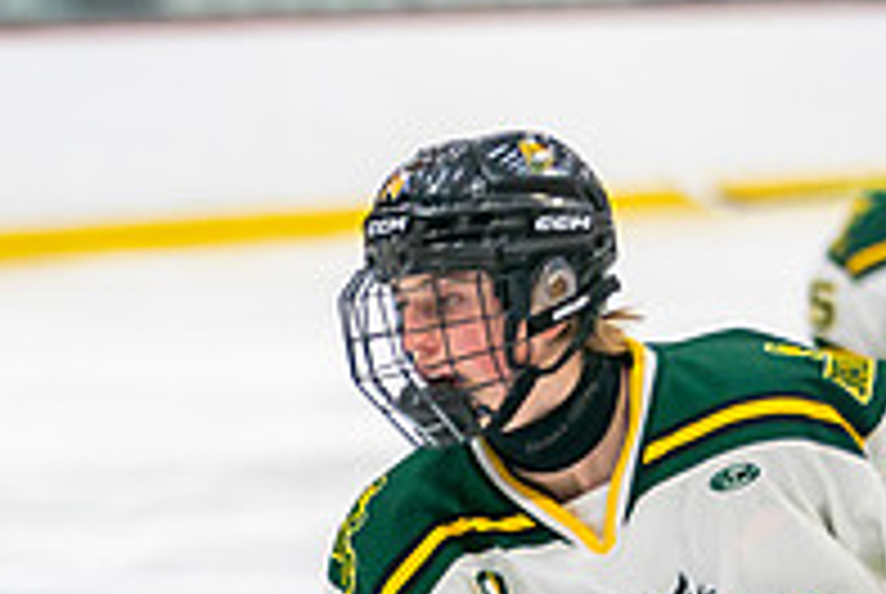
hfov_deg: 5.4
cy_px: 808
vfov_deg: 3.6
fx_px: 9415
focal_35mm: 382
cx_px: 576
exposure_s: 1/640
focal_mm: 130
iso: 1000
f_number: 2.8
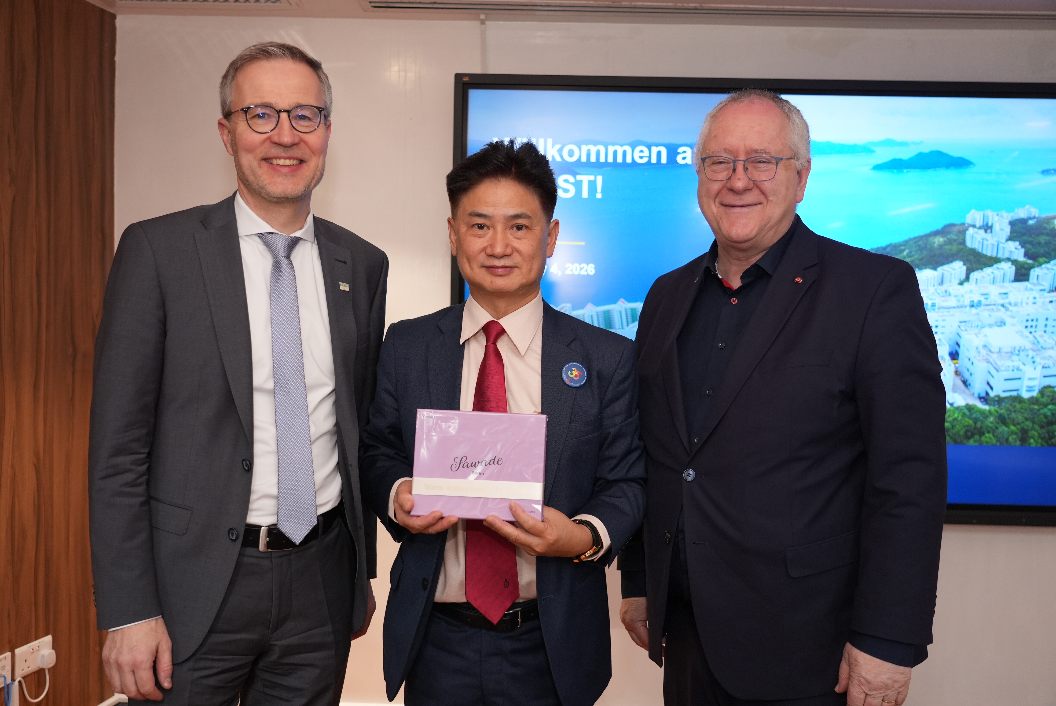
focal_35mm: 32
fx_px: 939
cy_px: 353
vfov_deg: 41.2
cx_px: 528
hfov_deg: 58.7
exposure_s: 1/160
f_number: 4
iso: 1600
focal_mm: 32
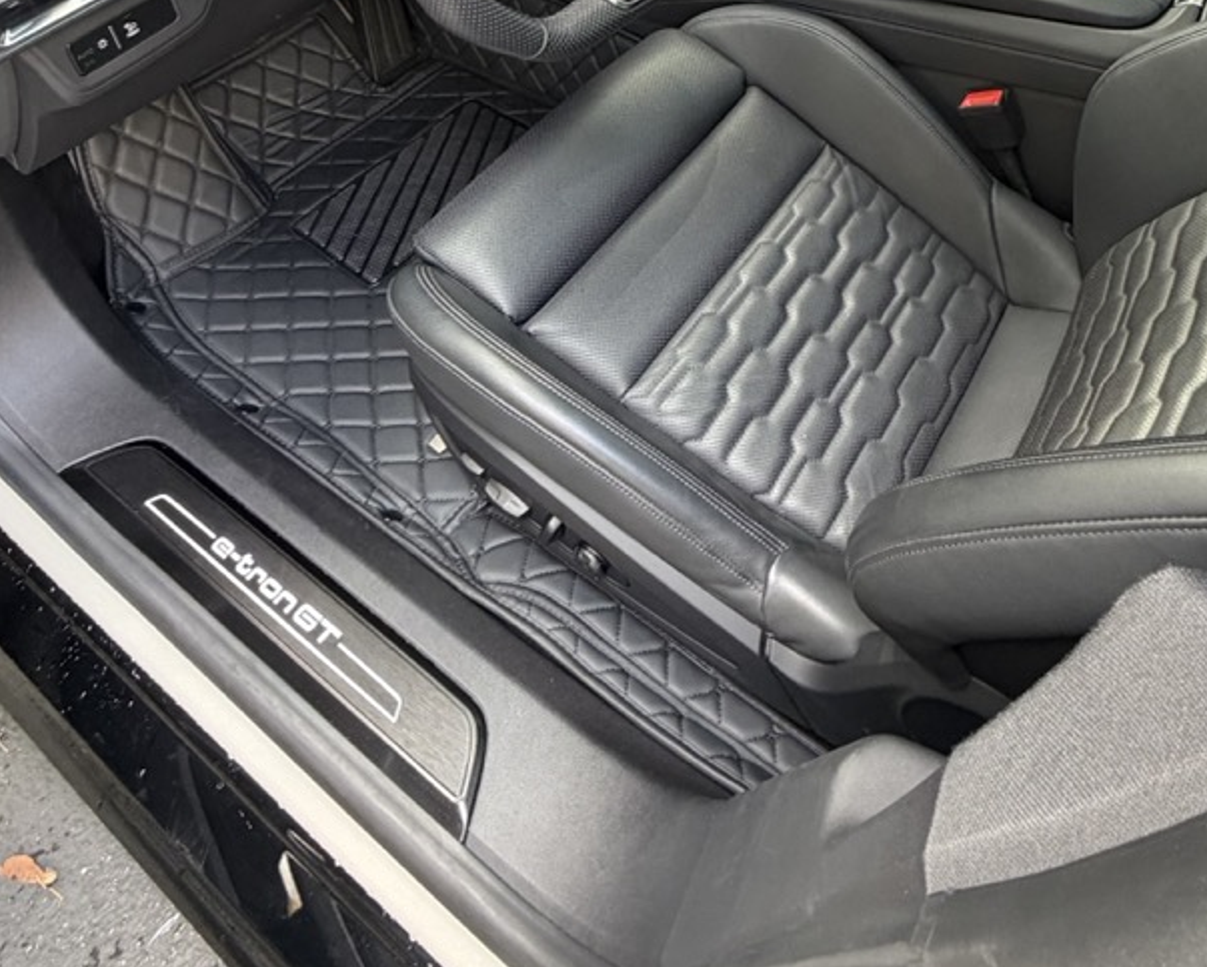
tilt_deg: -35.6
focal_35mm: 29
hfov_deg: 59.1
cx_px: 797
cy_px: 10
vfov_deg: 43.3
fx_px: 1036
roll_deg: +2.7
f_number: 2.2
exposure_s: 1/72
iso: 320
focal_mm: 2.22
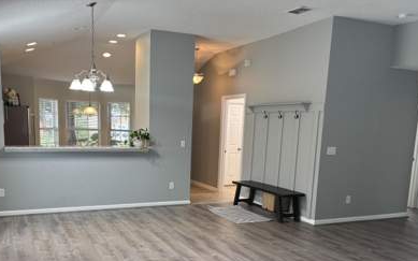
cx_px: 175
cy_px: 192
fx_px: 387
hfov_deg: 56.4
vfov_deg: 36.5
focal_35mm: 34
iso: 100
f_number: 1.6
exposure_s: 1/120
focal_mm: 5.96
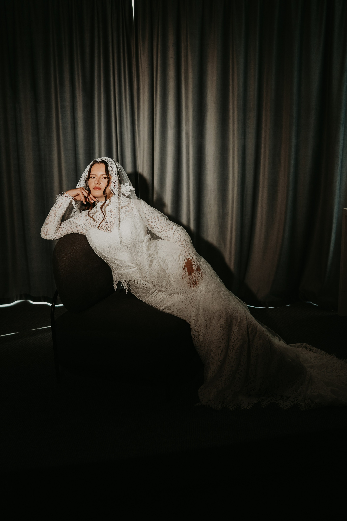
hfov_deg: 37.9
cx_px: 174
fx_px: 506
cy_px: 260
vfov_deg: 54.4
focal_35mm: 35
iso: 400
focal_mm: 35
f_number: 2.5
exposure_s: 1/250
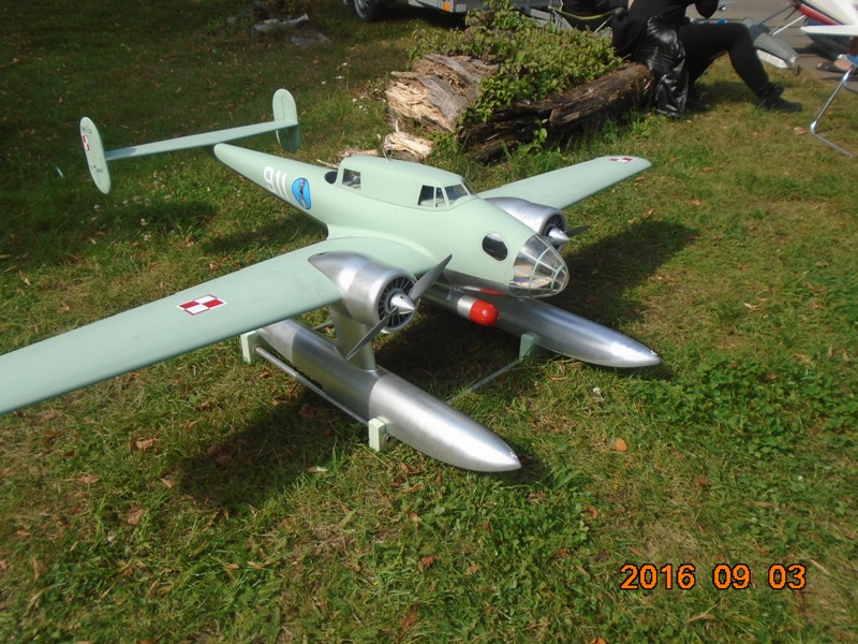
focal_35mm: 26
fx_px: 644
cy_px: 322
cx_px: 429
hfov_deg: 67.3
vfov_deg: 53.1
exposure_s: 1/1000
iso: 100
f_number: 3.2
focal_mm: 4.6
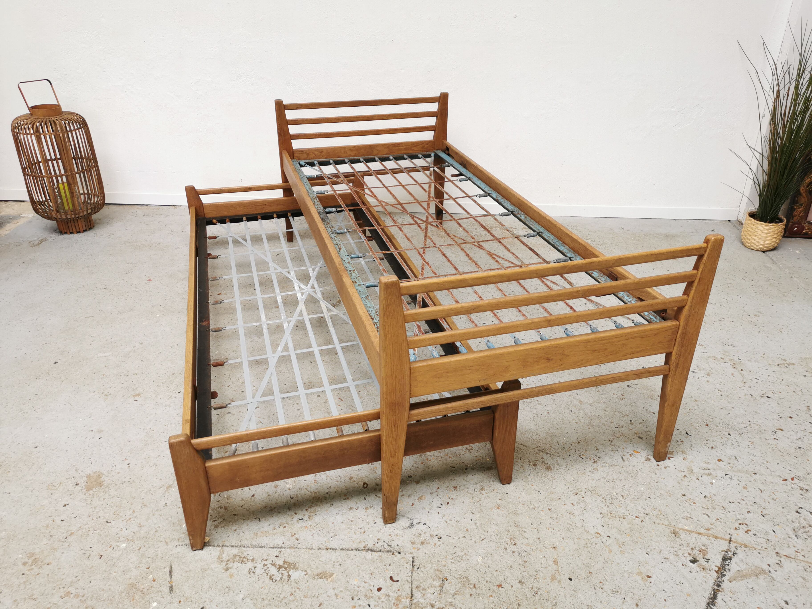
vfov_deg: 51.4
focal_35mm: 27
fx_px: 633
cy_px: 304
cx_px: 406
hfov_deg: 65.3
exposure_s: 1/50
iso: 125
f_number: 1.8
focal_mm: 5.58
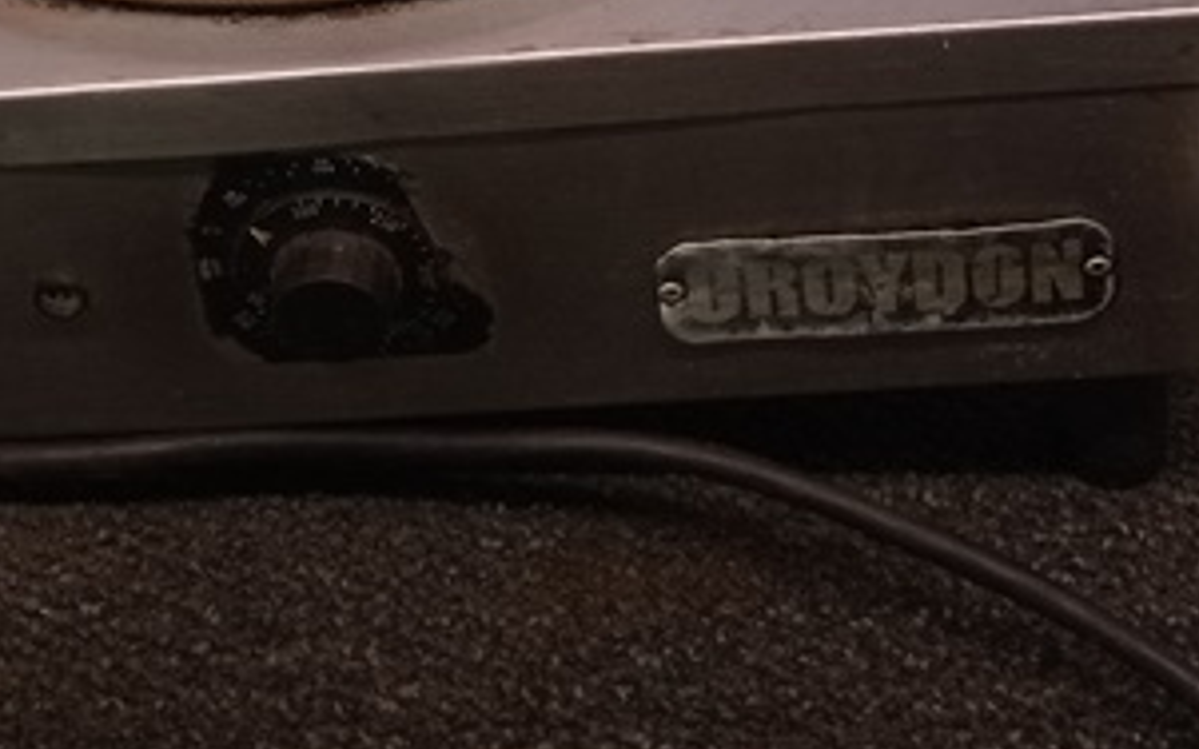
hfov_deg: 20.5
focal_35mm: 101
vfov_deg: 11.9
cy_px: -629
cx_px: 406
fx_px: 3300
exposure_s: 1/60
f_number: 1.79
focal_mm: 4.7
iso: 124
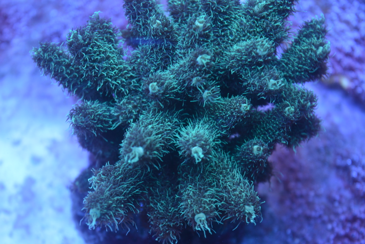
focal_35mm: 82
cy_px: 122
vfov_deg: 16.6
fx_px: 836
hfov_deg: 24.6
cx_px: 182
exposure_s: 1/20
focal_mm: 55
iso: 200
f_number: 5.6
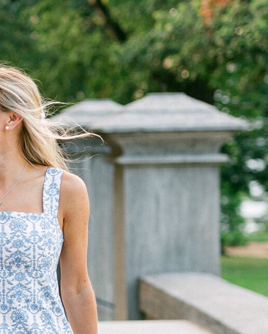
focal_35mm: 187
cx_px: -95
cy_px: 271
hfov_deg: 8.1
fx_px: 1853
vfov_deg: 10.3
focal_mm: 50
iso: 250
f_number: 2
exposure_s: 1/200
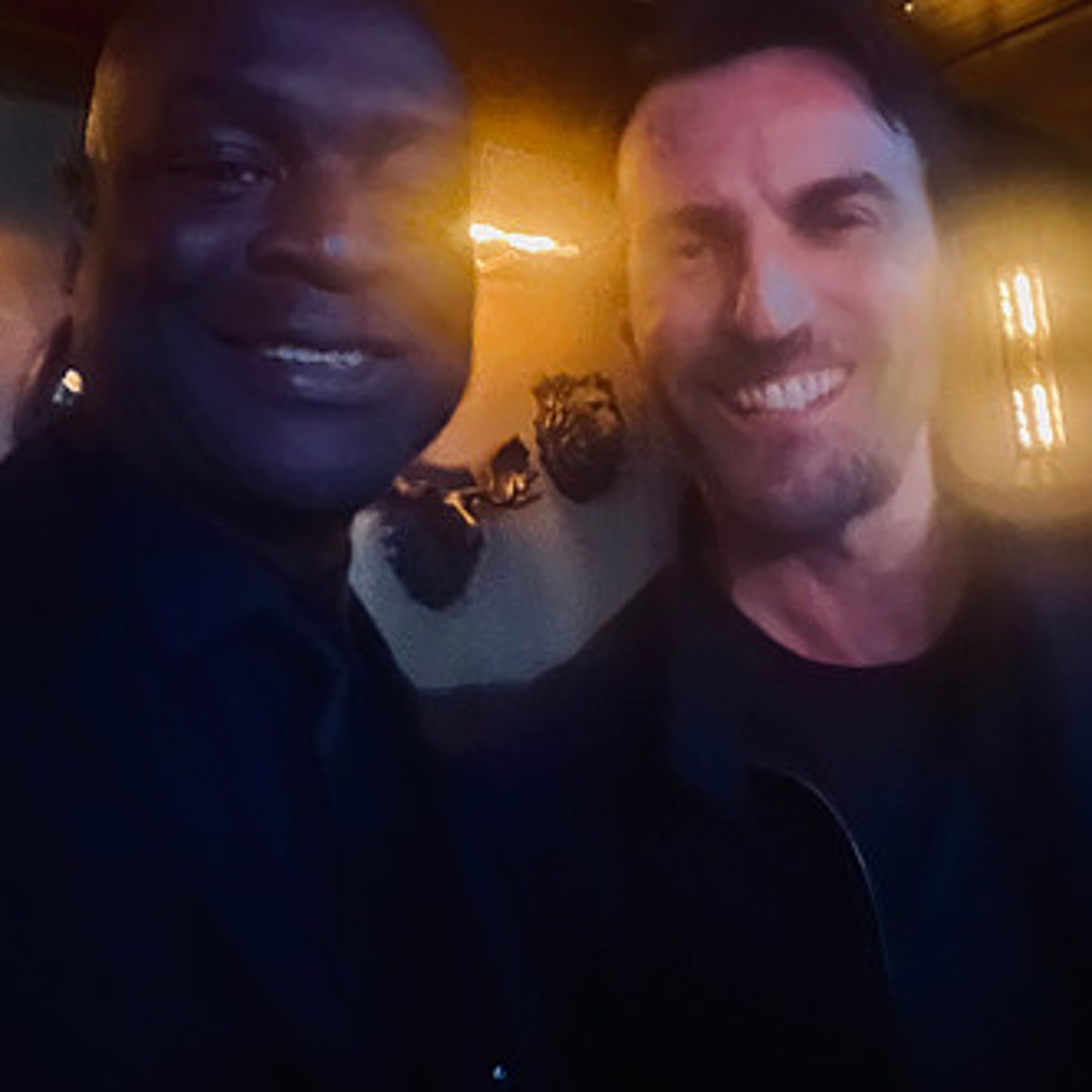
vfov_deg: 45.7
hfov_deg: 46.0
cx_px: 549
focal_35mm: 36
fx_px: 1285
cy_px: 424
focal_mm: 2.71
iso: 3200
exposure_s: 1/8
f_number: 2.2
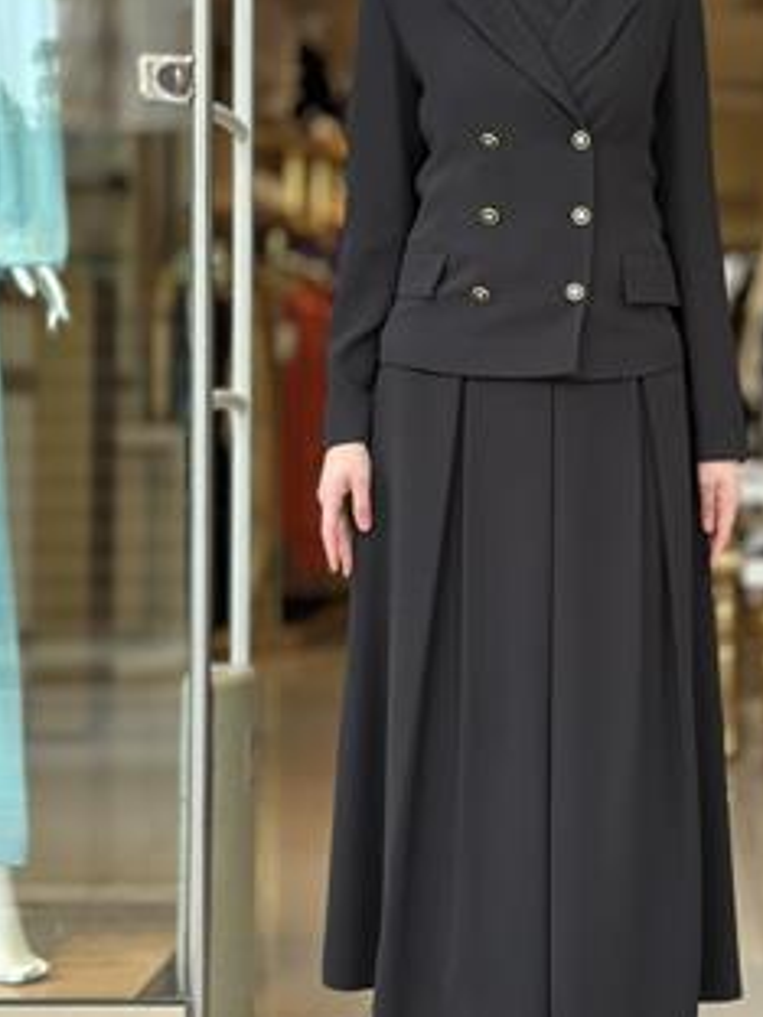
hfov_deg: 18.3
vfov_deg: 24.3
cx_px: 551
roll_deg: -0.2
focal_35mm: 80
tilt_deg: +0.1
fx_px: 2351
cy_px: 372
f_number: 1.78
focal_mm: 6.86
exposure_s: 1/172
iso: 100
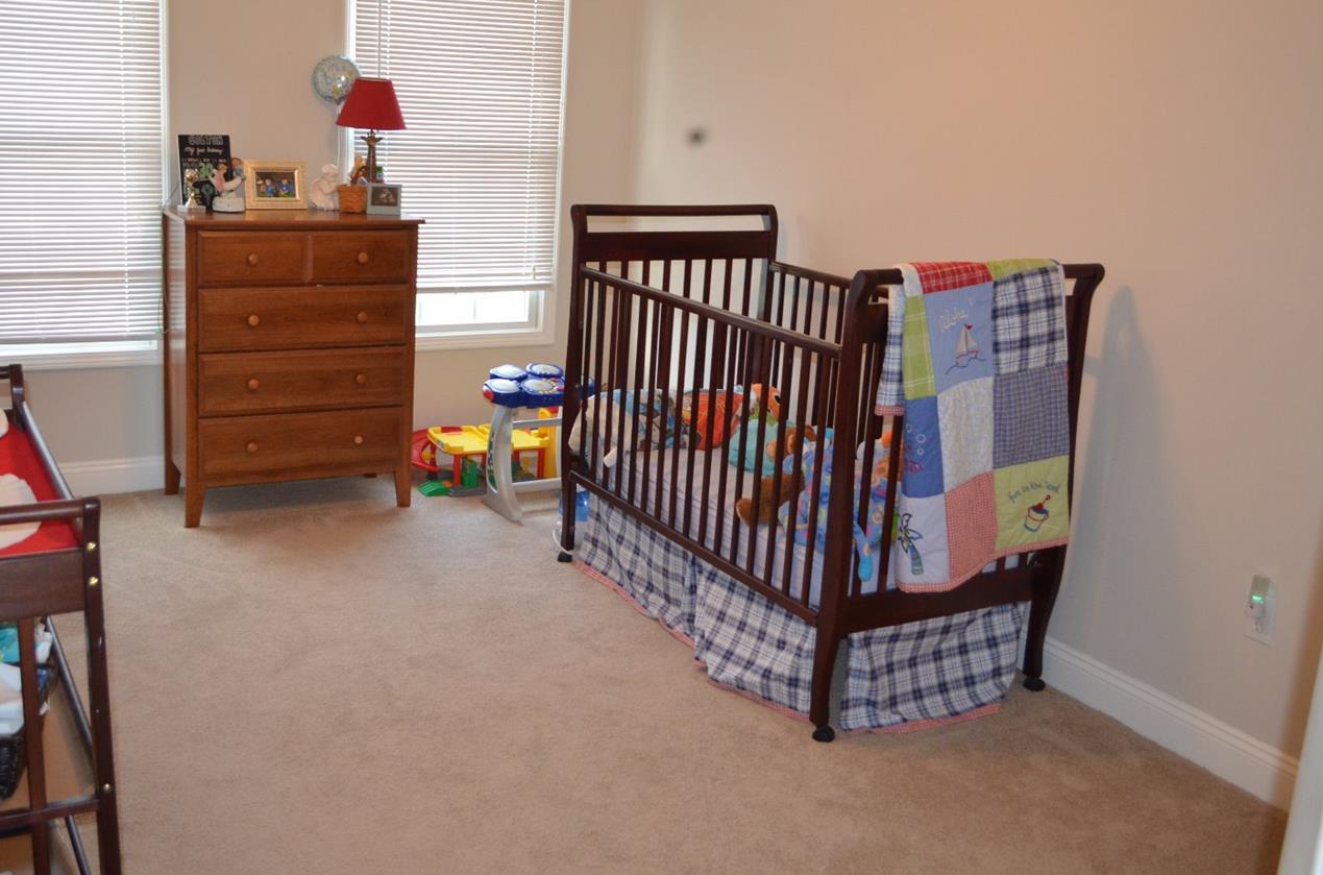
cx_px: 565
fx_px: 1429
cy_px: 399
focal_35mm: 39
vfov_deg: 34.0
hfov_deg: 49.5
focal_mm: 22
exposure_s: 1/60
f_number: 3.8
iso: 1250
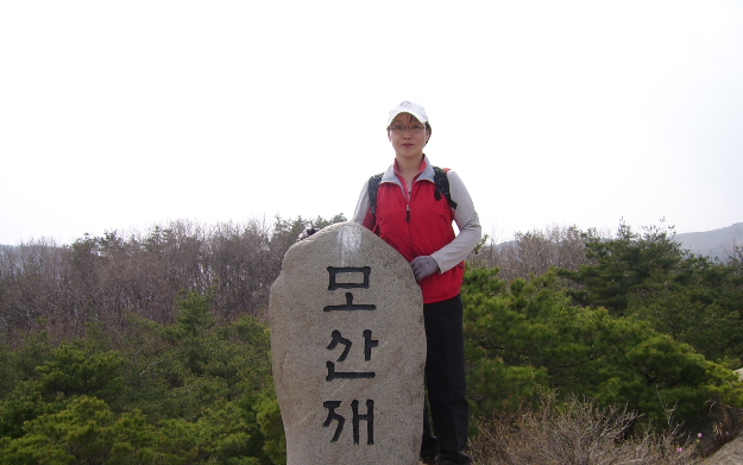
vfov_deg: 33.5
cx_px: 378
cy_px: 281
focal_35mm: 38
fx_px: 770
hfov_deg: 51.5
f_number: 5.8
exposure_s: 1/250
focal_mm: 5.95
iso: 50
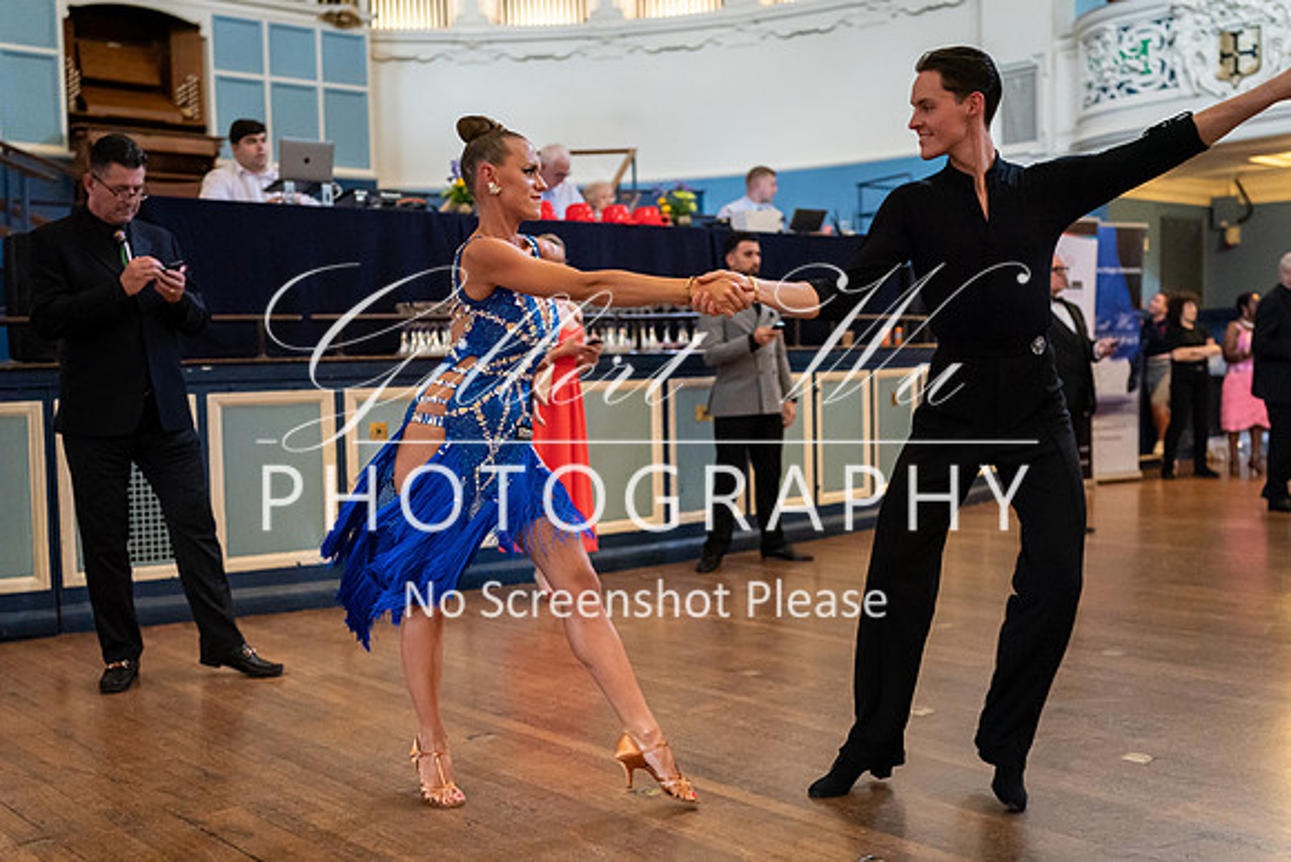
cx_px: 646
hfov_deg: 50.5
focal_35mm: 38
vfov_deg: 34.9
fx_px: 1369
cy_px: 432
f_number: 2.2
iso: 6400
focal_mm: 35
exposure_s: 1/500
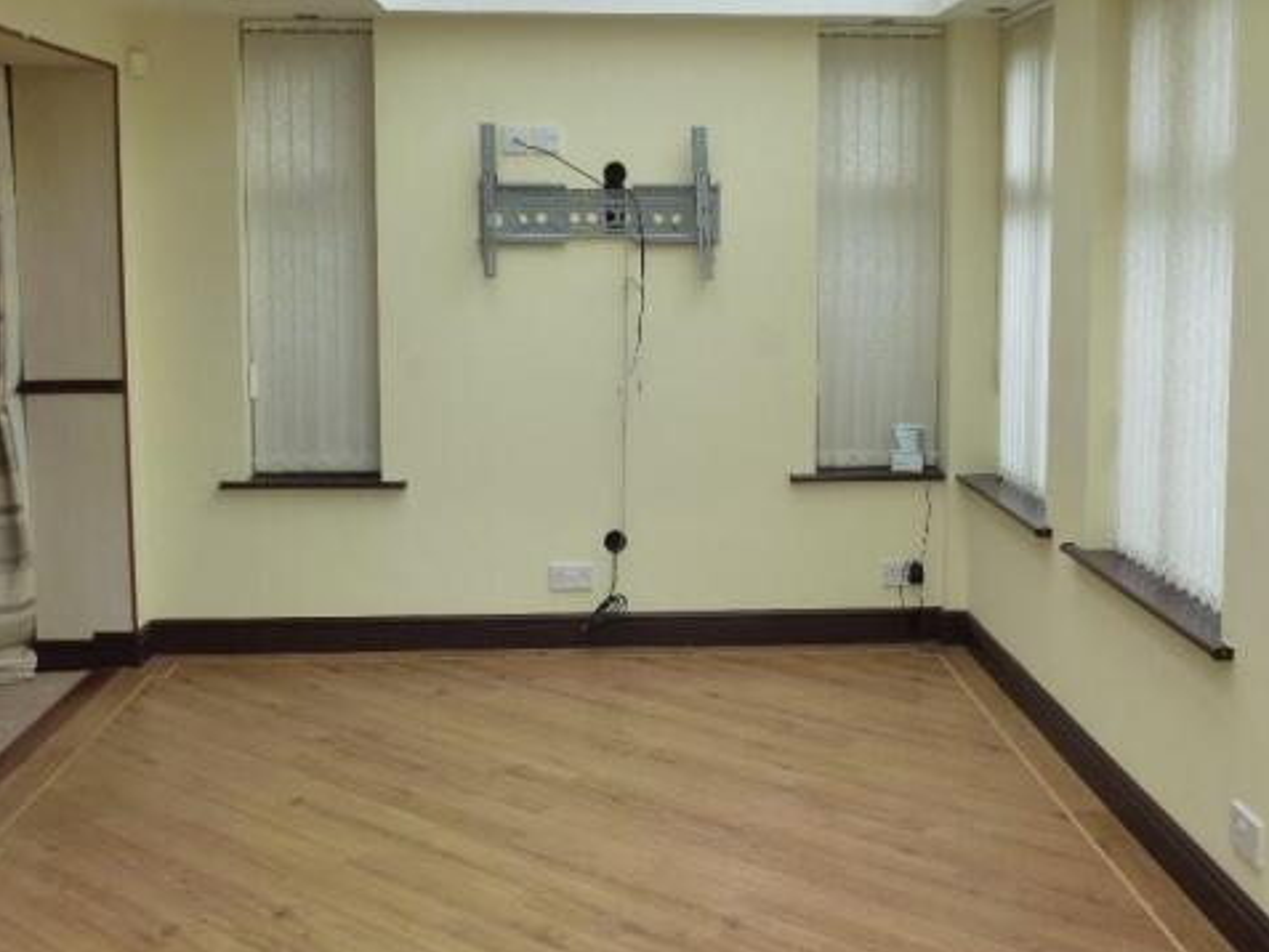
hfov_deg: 42.9
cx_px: 706
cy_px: 408
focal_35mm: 44
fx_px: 1613
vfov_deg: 32.8
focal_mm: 6.4
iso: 160
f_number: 4
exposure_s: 1/100
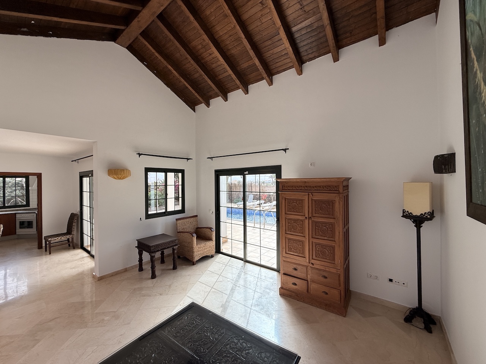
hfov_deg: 102.1
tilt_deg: +0.1
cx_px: 243
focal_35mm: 14
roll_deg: +0.0
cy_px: 182
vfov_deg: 85.7
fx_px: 197
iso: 64
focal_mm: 2.22
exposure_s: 1/226
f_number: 2.2
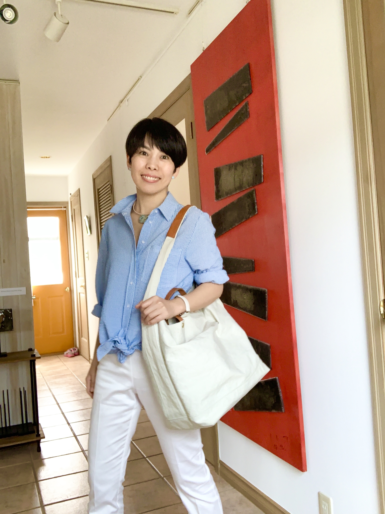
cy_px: 257
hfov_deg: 44.2
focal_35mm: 32
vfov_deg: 56.8
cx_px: 192
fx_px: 475
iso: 160
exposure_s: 1/60
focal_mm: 2.87
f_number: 2.2
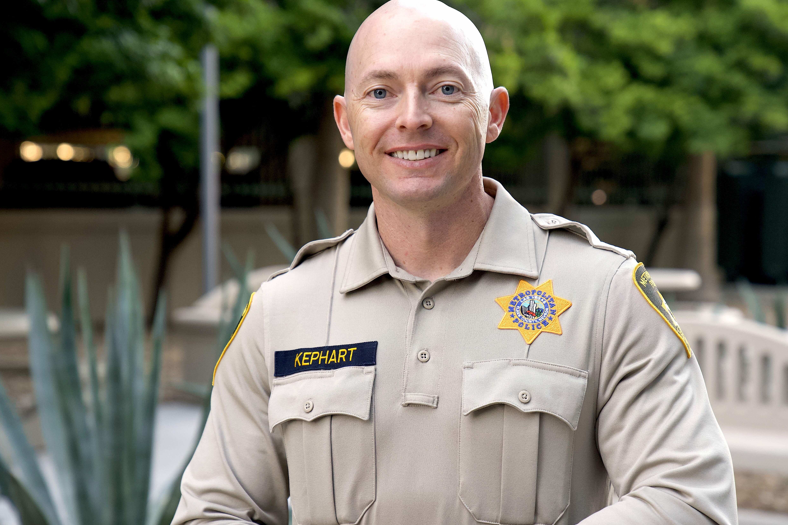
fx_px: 1860
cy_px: 283
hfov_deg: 23.9
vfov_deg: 16.1
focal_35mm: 85
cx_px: 432
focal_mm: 70
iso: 1000
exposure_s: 1/160
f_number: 4
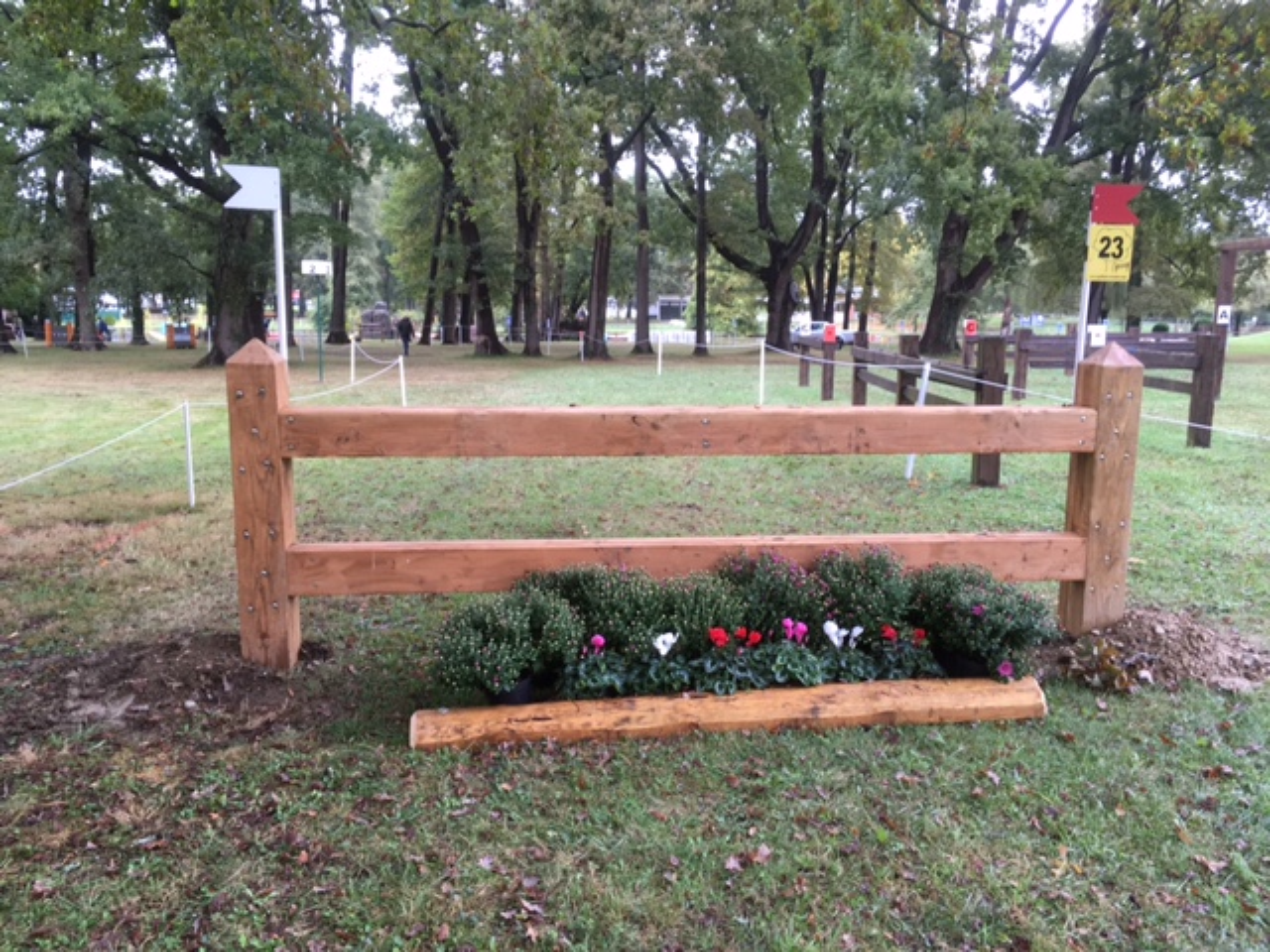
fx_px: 1064
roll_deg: -0.7
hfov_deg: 61.7
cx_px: 635
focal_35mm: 29
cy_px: 476
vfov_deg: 48.2
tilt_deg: -9.6
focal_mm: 4.15
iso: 40
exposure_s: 1/100
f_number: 2.2
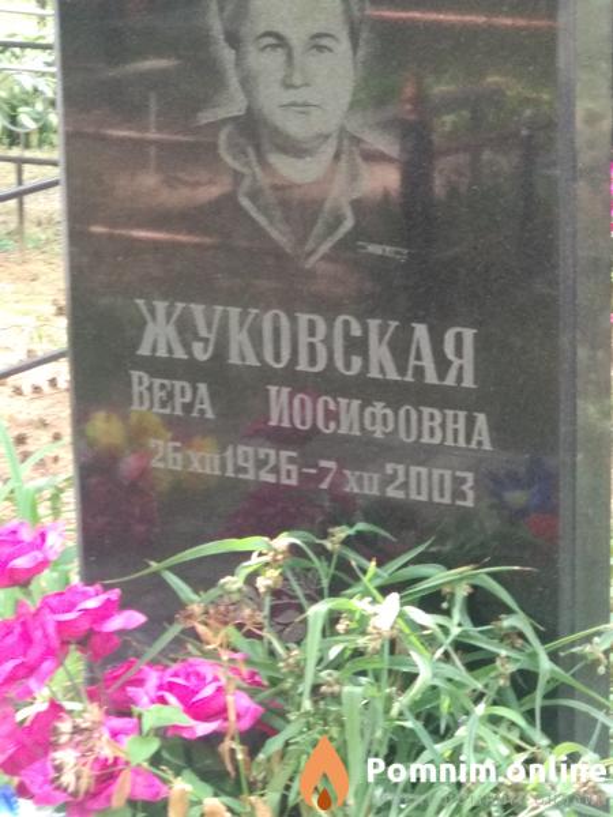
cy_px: 408
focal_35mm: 52
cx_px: 306
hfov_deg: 28.0
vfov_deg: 36.8
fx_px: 1228
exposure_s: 1/60
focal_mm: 5.99
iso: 500
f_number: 2.6
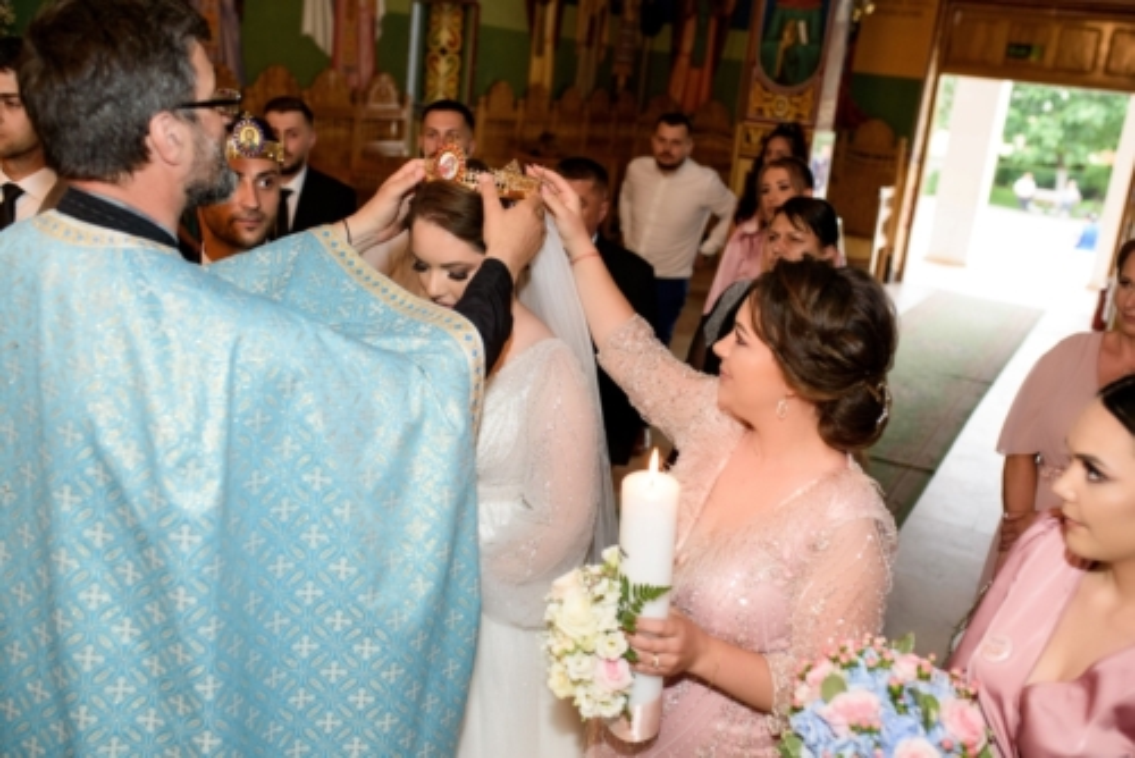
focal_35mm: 35
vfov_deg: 37.9
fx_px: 1104
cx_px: 568
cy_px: 379
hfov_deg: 54.4
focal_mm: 35
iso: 1250
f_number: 2.8
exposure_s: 1/160
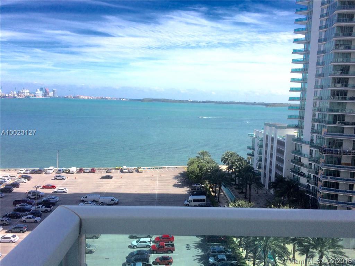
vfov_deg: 48.2
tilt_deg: -4.8
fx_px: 297
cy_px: 133
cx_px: 178
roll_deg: -1.7
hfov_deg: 61.7
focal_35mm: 29
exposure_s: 1/2740
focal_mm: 4.15
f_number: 2.2
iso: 32
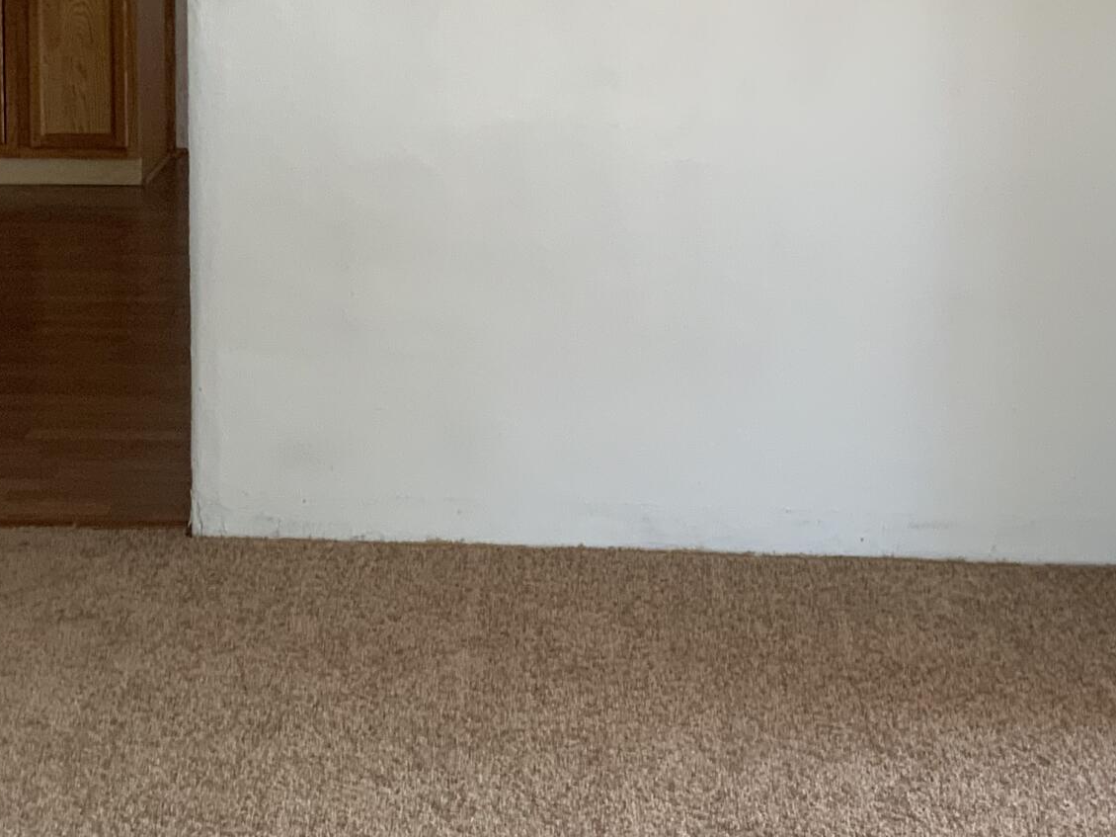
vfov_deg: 18.6
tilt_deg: -5.8
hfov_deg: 25.3
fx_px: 2482
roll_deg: -0.1
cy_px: 4
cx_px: 471
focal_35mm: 77
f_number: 1.8
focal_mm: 3
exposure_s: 1/122
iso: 64
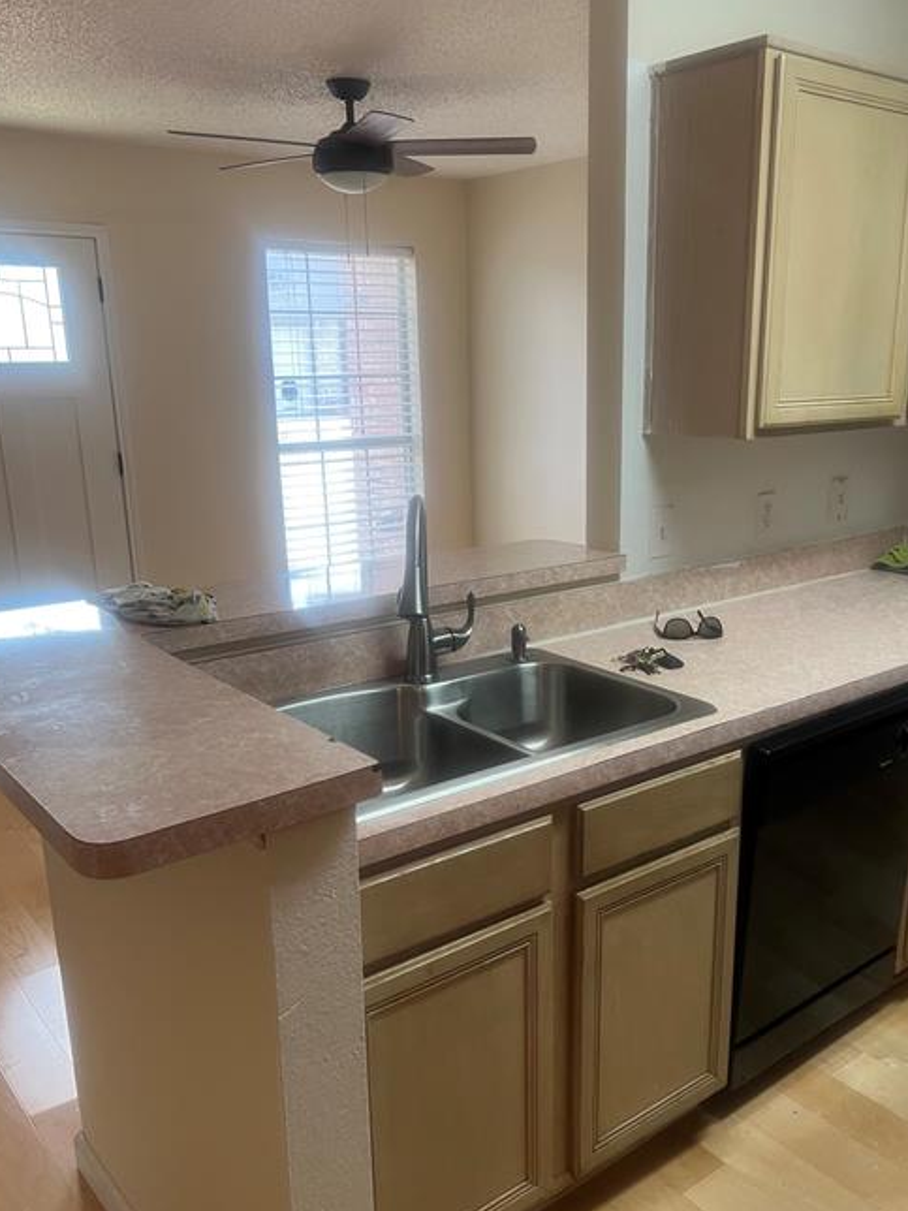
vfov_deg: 58.3
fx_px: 1084
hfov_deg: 45.3
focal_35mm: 31
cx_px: 517
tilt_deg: -15.1
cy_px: 645
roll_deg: +0.8
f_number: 1.5
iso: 125
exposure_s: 1/60
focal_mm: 5.7
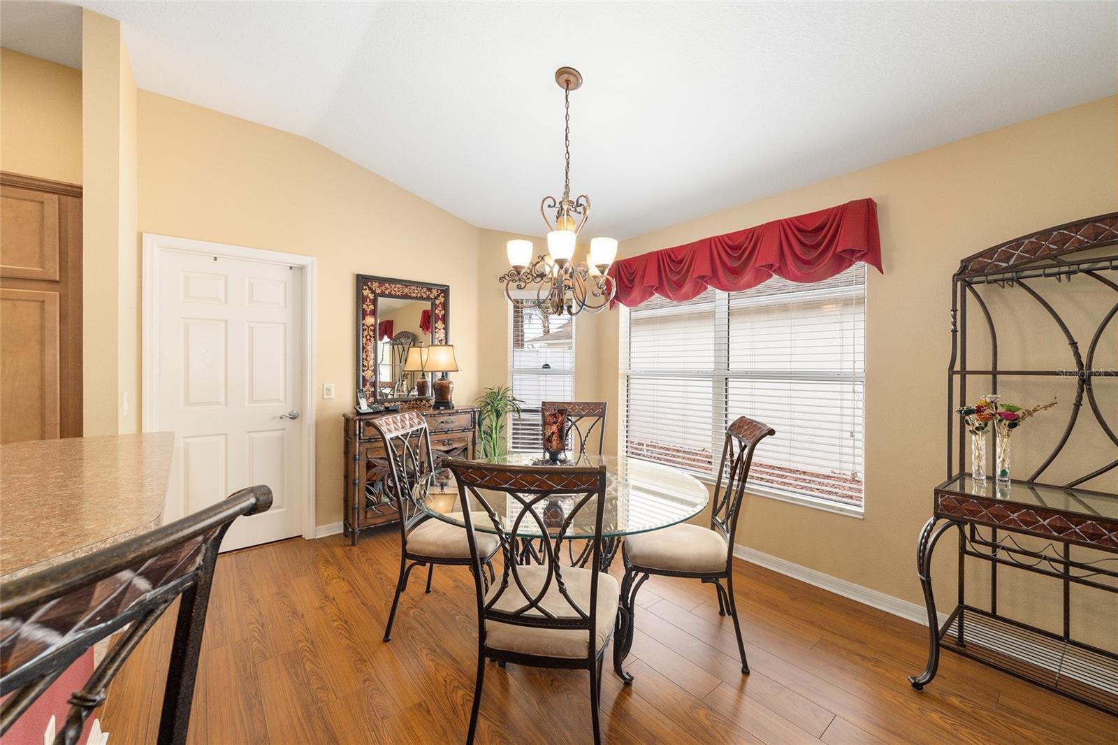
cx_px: 559
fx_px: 435
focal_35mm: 14
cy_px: 372
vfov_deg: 81.2
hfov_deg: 104.3
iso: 320
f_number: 8
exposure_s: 1/50
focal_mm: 14
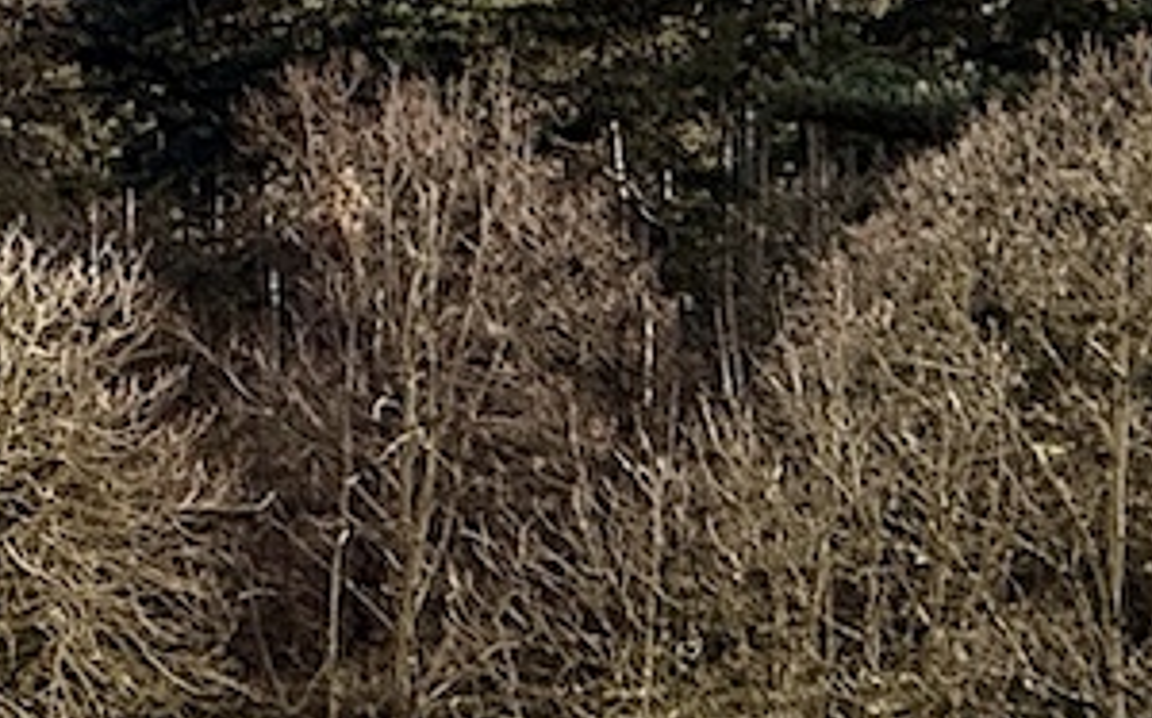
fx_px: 2980
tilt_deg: -7.8
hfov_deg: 20.2
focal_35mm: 95
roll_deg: -0.4
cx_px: -296
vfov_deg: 13.7
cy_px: 518
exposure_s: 1/1087
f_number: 2.2
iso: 64
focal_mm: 2.22
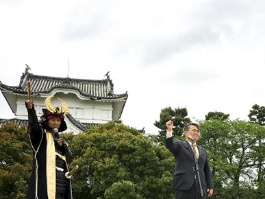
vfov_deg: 31.9
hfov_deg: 41.4
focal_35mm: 45
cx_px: 181
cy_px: 135
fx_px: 344
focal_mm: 4.15
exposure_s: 1/2300
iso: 25
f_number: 2.2
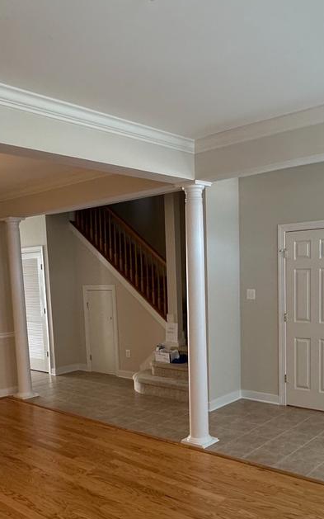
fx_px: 480
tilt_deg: -6.6
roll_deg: +1.7
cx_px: 165
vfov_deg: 55.8
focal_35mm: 34
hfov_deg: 37.3
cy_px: 333
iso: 160
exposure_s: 1/60
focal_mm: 2.22
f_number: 2.2
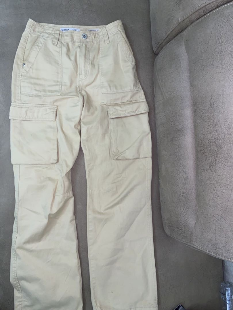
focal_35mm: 26
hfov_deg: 53.1
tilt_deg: -86.5
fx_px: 233
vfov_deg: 67.3
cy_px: 155
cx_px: 116
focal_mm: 4.25
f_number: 1.8
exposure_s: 1/17
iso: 64
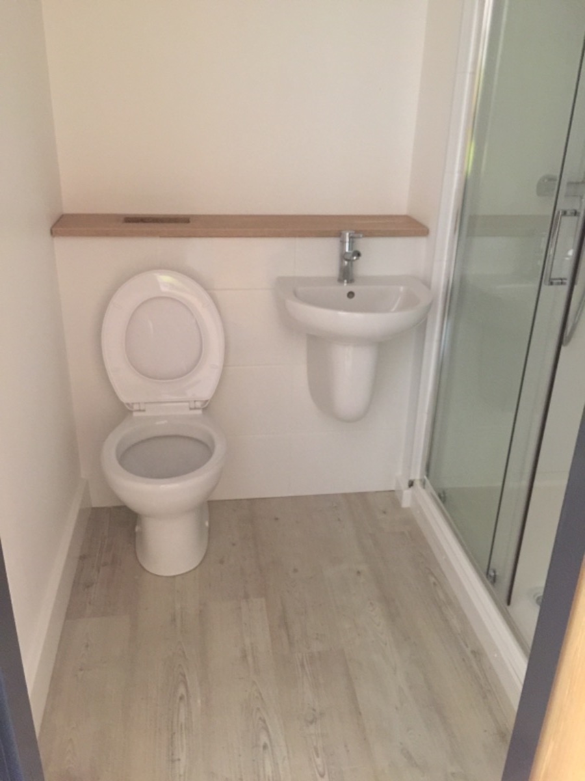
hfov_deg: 48.2
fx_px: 653
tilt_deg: -24.2
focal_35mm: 29
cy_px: 390
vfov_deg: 61.7
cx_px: 292
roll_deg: -2.1
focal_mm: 4.15
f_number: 2.2
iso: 125
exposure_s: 1/8
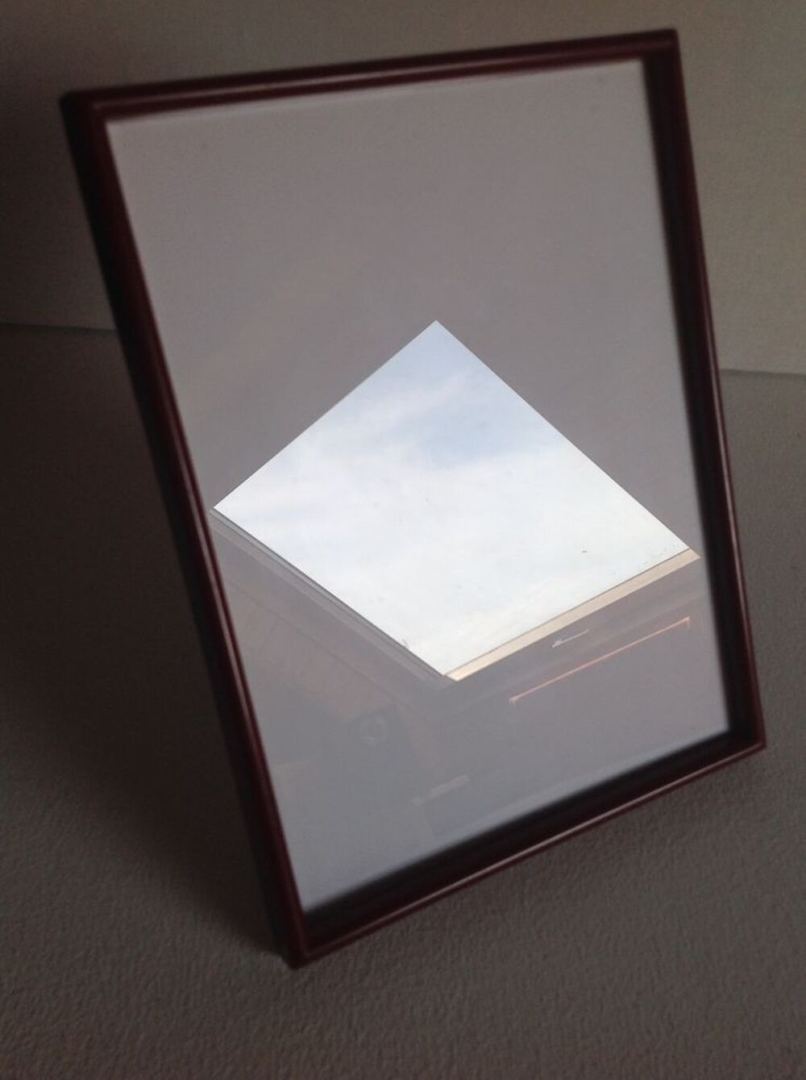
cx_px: 403
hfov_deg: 40.6
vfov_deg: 52.7
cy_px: 540
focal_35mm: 35
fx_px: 1090
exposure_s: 1/378
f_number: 2.4
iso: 50
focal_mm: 4.28
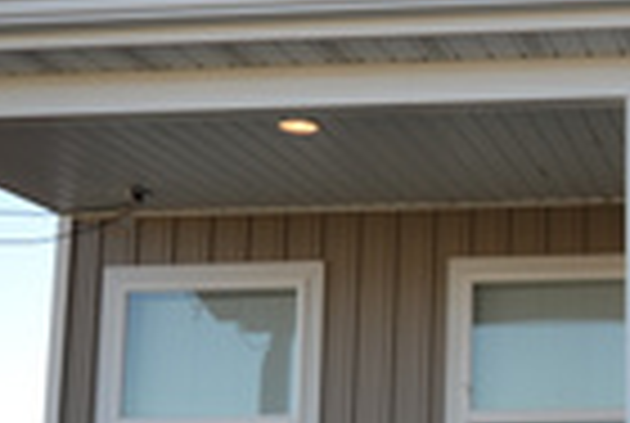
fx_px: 1320
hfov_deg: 24.5
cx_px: 742
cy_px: 304
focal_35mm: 75
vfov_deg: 18.1
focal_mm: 11
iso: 100
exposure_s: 1/125
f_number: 5.6
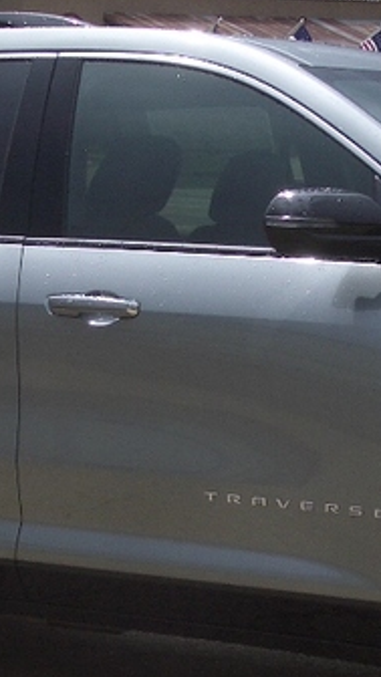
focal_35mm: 127
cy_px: 389
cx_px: 222
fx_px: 2281
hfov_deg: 9.5
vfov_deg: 16.9
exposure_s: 1/500
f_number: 5
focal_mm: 8.2
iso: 50
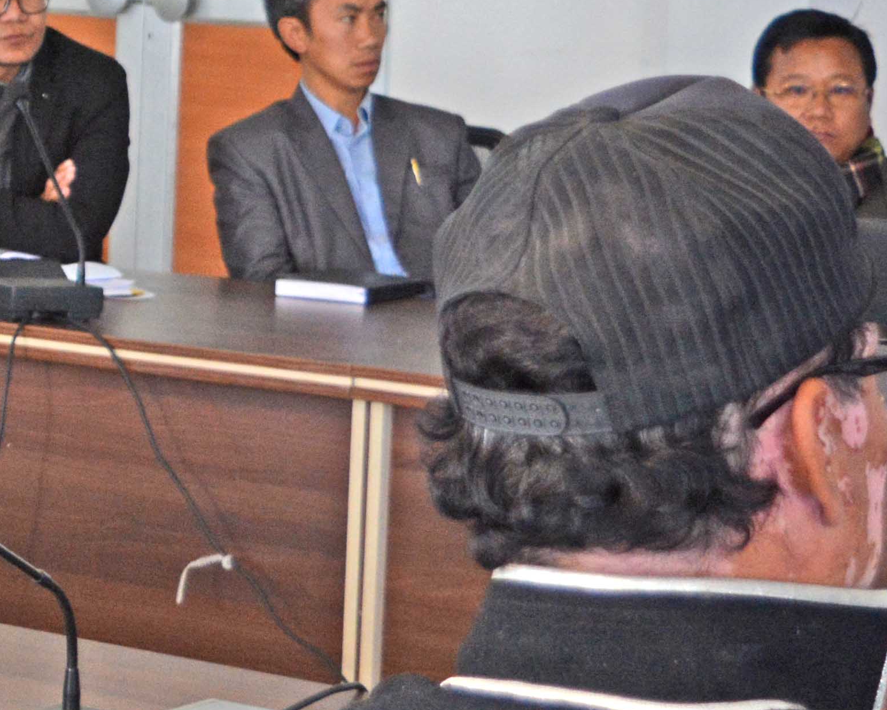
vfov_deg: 9.4
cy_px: 47
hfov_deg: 11.2
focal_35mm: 164
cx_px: -539
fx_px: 4305
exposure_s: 1/60
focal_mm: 30
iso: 800
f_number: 4.2
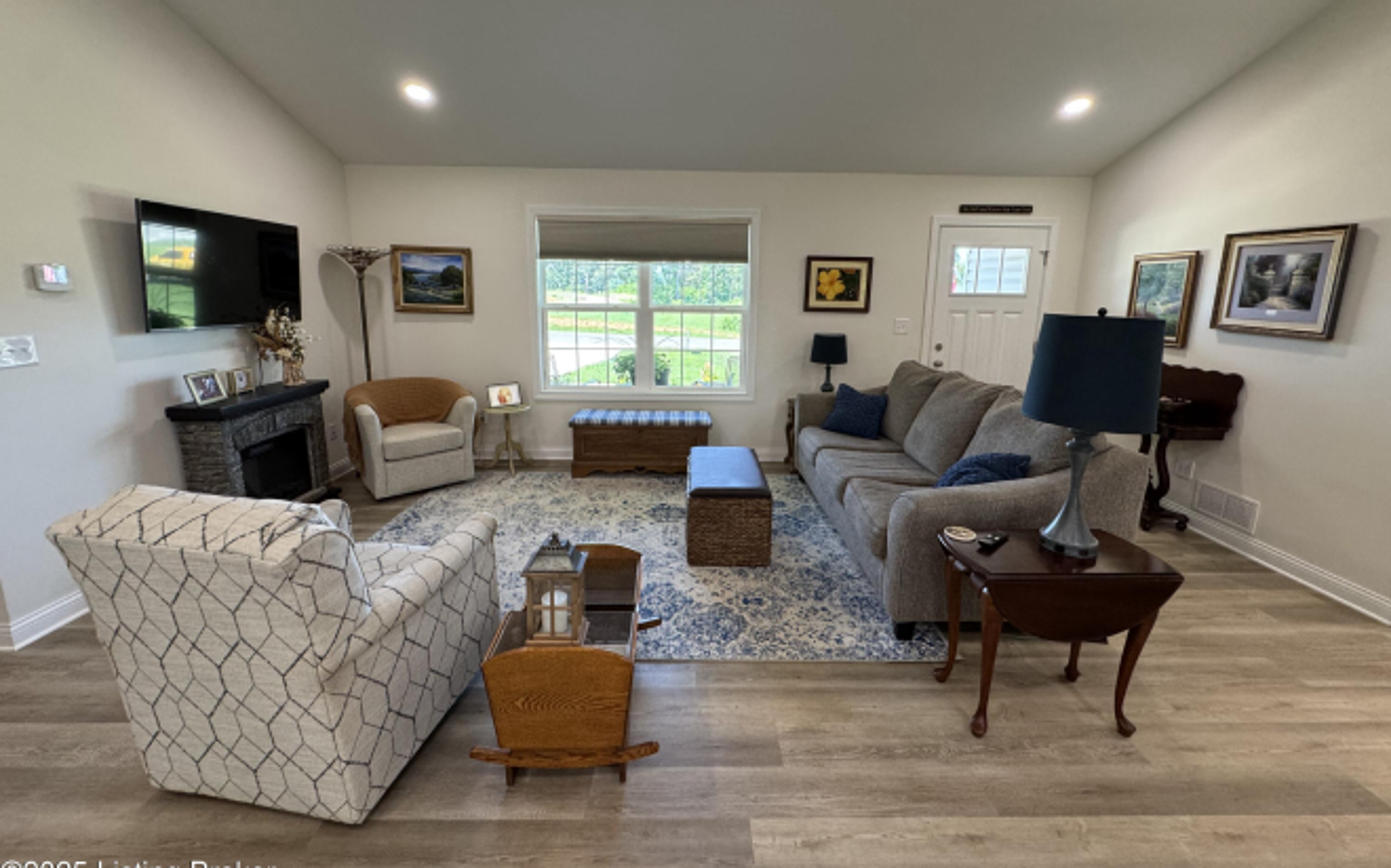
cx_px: 701
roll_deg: -1.3
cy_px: 394
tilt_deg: -11.2
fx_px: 568
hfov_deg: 101.5
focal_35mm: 15
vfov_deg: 74.6
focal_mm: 2.22
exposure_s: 1/120
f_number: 2.2
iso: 250
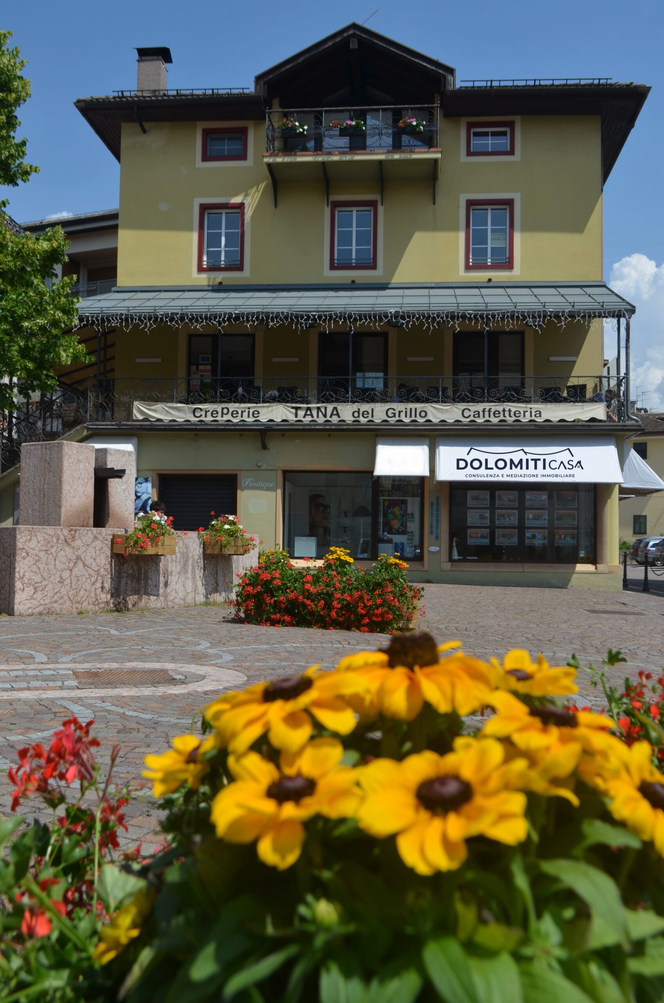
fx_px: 917
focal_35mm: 33
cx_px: 332
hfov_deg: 39.8
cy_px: 502
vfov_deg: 57.3
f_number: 8
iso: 100
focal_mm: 22
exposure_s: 1/400
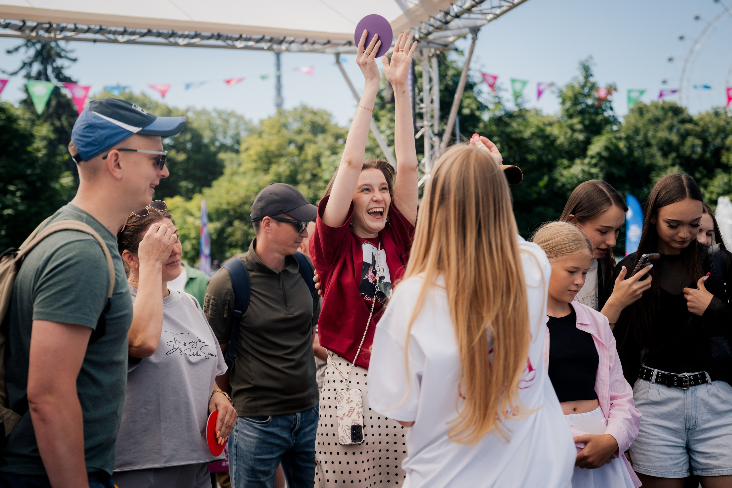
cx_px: 330
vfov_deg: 25.4
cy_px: 238
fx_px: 1083
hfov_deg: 37.3
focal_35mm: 53
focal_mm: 47
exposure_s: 1/800
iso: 100
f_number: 2.8
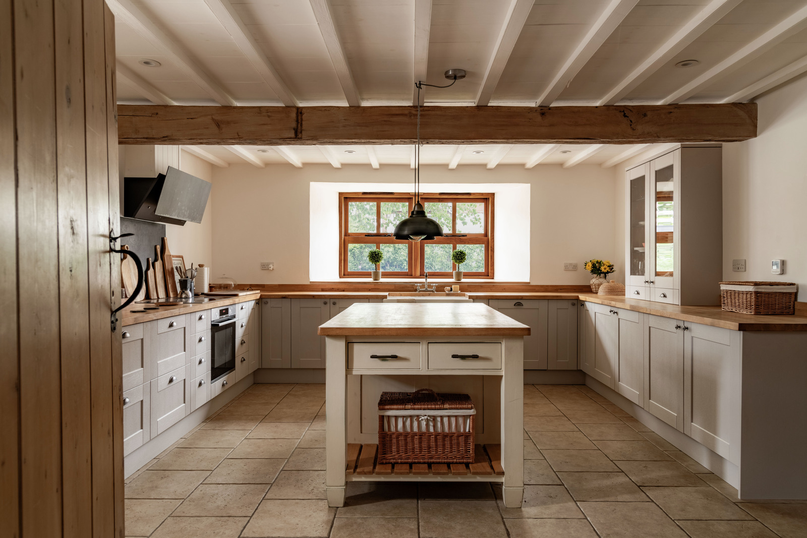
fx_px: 538
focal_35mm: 24
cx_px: 404
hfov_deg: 73.7
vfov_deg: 53.1
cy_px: 269
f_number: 10
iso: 200
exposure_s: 1/13
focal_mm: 24
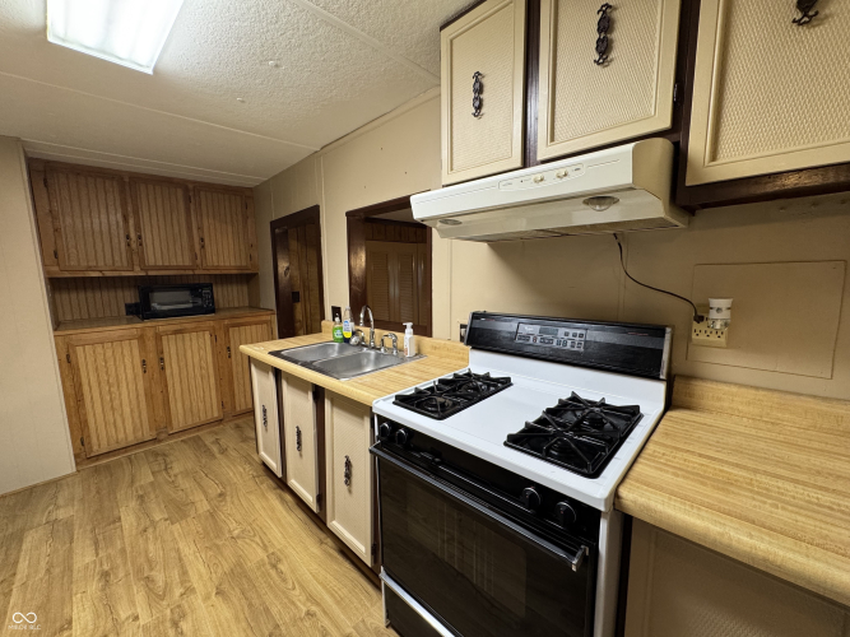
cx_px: 425
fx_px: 344
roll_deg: +1.4
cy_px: 318
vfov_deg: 85.7
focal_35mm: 14
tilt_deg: -7.7
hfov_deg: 102.1
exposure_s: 1/120
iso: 200
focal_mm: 2.22
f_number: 2.2
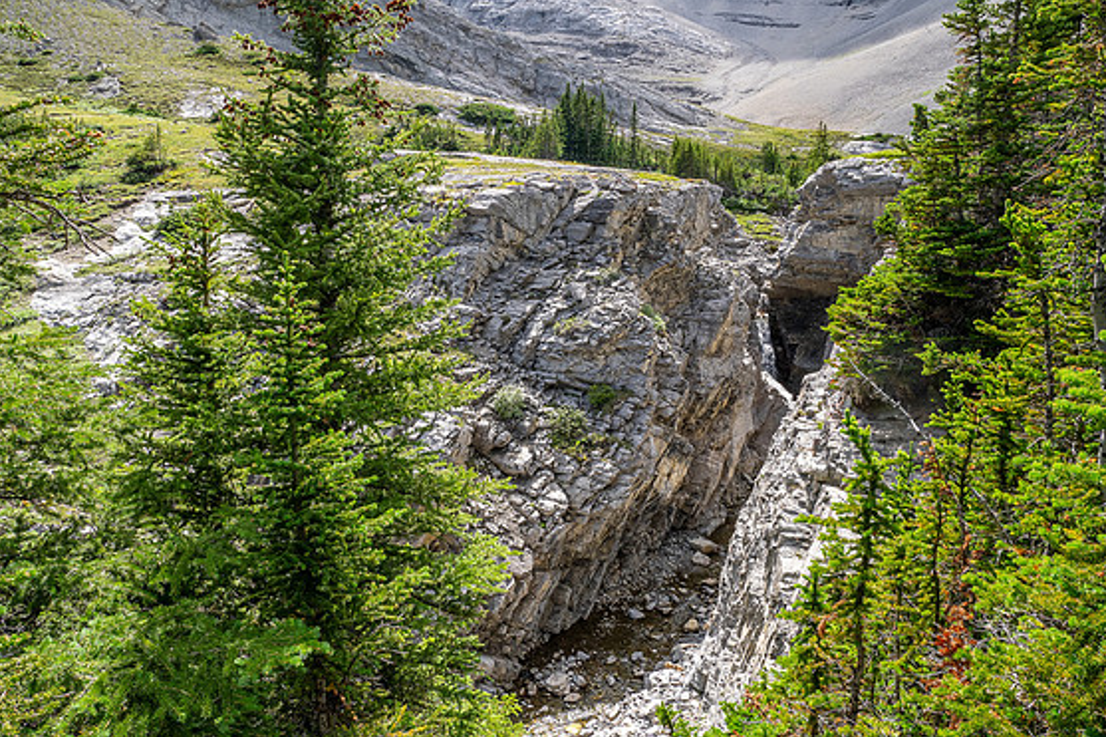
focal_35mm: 26
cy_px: 368
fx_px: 798
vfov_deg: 49.5
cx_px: 546
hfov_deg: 69.4
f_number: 8
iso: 200
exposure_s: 1/60
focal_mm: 12
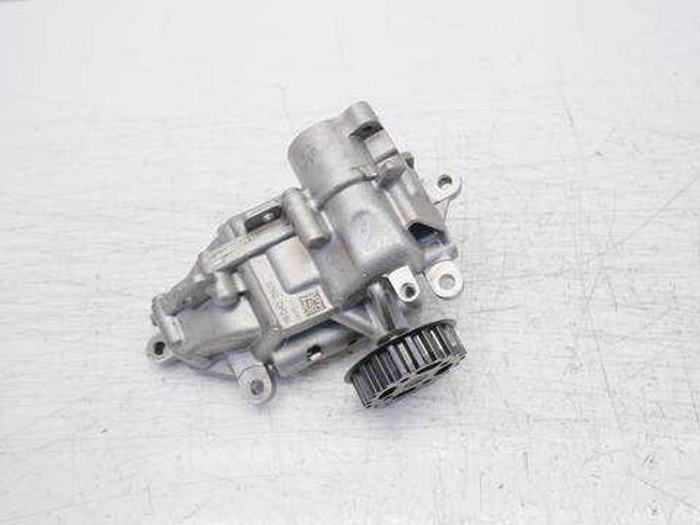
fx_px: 647
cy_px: 262
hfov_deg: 56.8
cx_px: 350
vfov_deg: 44.2
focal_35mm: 32
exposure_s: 1/100
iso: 200
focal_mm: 16
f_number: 4
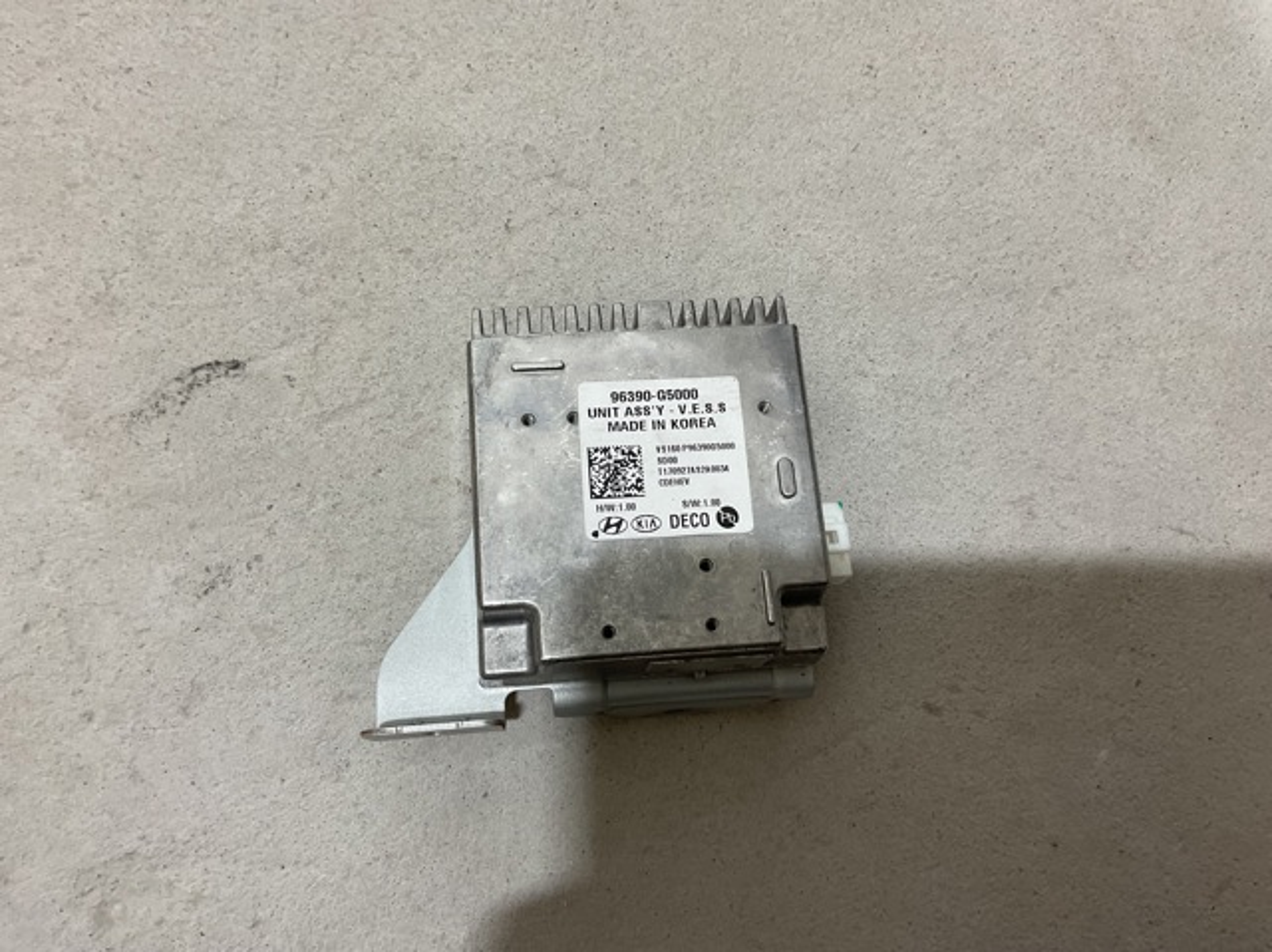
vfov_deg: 48.2
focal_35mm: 29
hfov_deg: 61.7
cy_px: 476
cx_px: 636
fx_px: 1065
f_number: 1.8
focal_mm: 3
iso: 50
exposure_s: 1/50
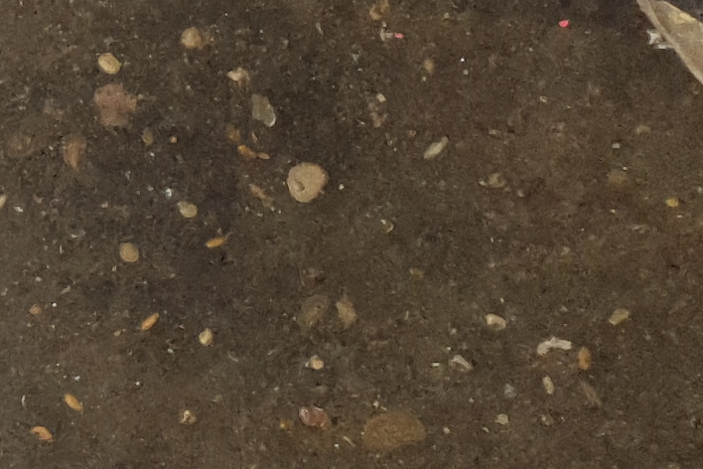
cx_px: -1262
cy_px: 185
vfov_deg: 8.9
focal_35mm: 154
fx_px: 3007
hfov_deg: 10.4
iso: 80
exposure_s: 1/50
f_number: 1.5
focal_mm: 4.3
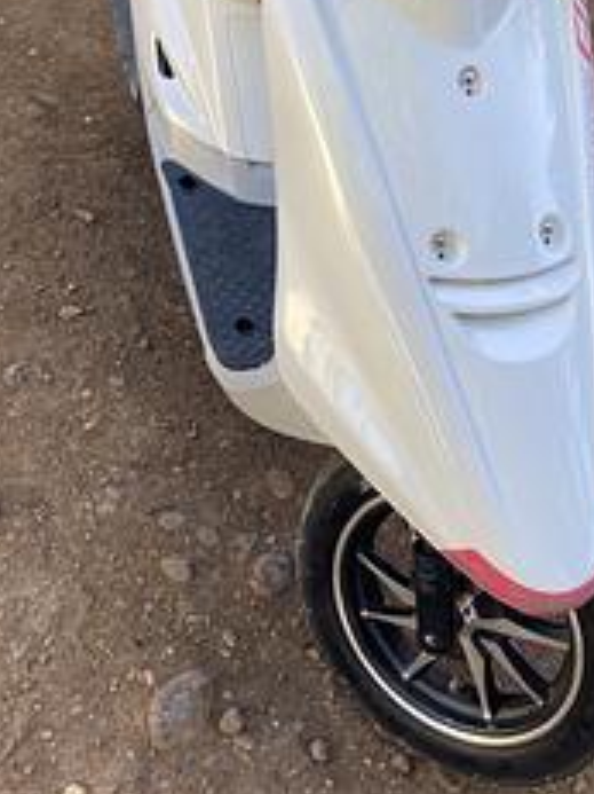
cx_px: 326
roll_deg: -7.9
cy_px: 196
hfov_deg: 32.1
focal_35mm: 45
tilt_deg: -35.0
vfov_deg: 40.9
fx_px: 1031
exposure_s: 1/150
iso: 32
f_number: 1.8
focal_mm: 4.25
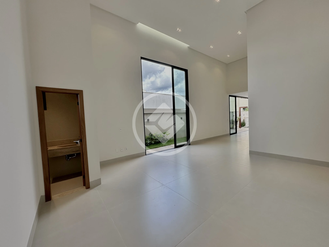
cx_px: 164
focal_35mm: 14
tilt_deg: -2.4
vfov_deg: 85.7
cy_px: 124
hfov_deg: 102.1
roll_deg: +2.1
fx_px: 133
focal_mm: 2.22
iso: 40
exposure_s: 1/227
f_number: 2.2
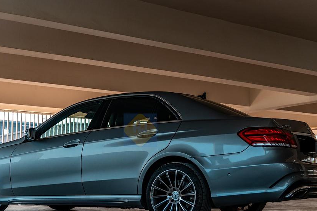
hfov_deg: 37.5
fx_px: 467
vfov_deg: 25.5
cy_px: 130
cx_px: 140
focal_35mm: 53
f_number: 2.8
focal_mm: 27
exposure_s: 1/250
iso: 250
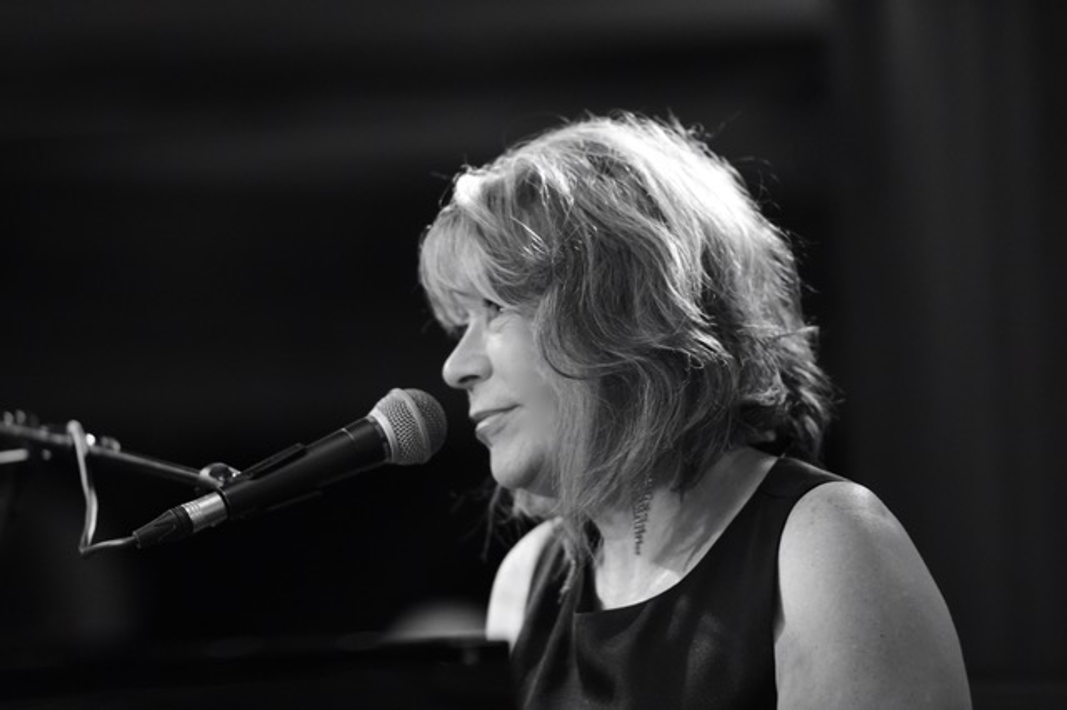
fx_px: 5924
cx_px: 534
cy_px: 355
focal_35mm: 200
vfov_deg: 6.9
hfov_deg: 10.3
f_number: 2.8
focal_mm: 200
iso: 6400
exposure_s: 1/30
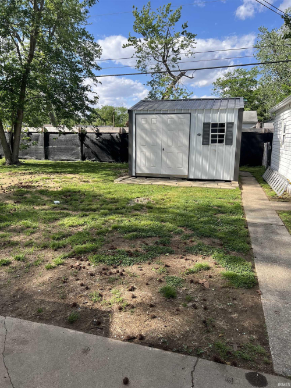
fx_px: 292
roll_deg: -1.0
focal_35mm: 26
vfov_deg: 67.3
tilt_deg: -10.7
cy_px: 194
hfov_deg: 53.0
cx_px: 146
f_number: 1.5
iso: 50
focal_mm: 5.7
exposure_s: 1/2299
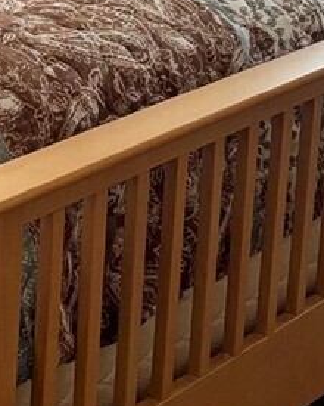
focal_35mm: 133
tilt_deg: -11.5
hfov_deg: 11.5
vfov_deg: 13.9
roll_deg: -1.5
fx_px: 1594
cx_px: -24
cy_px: -140
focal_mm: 5.96
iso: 125
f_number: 1.6
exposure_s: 1/103
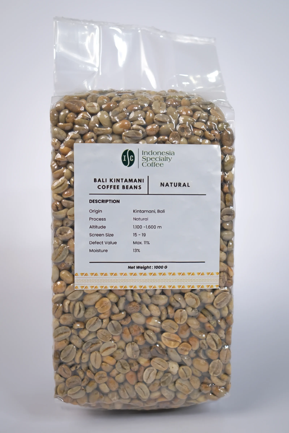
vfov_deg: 54.4
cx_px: 144
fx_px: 421
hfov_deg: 37.9
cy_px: 216
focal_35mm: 35
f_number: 3.2
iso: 250
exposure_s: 1/160
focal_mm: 23
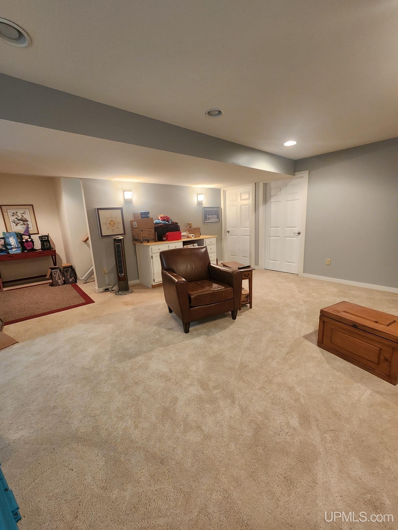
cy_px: 265
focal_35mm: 13
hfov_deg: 89.9
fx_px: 199
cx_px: 199
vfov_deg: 106.2
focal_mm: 2.2
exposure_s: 1/30
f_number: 2.2
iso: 500
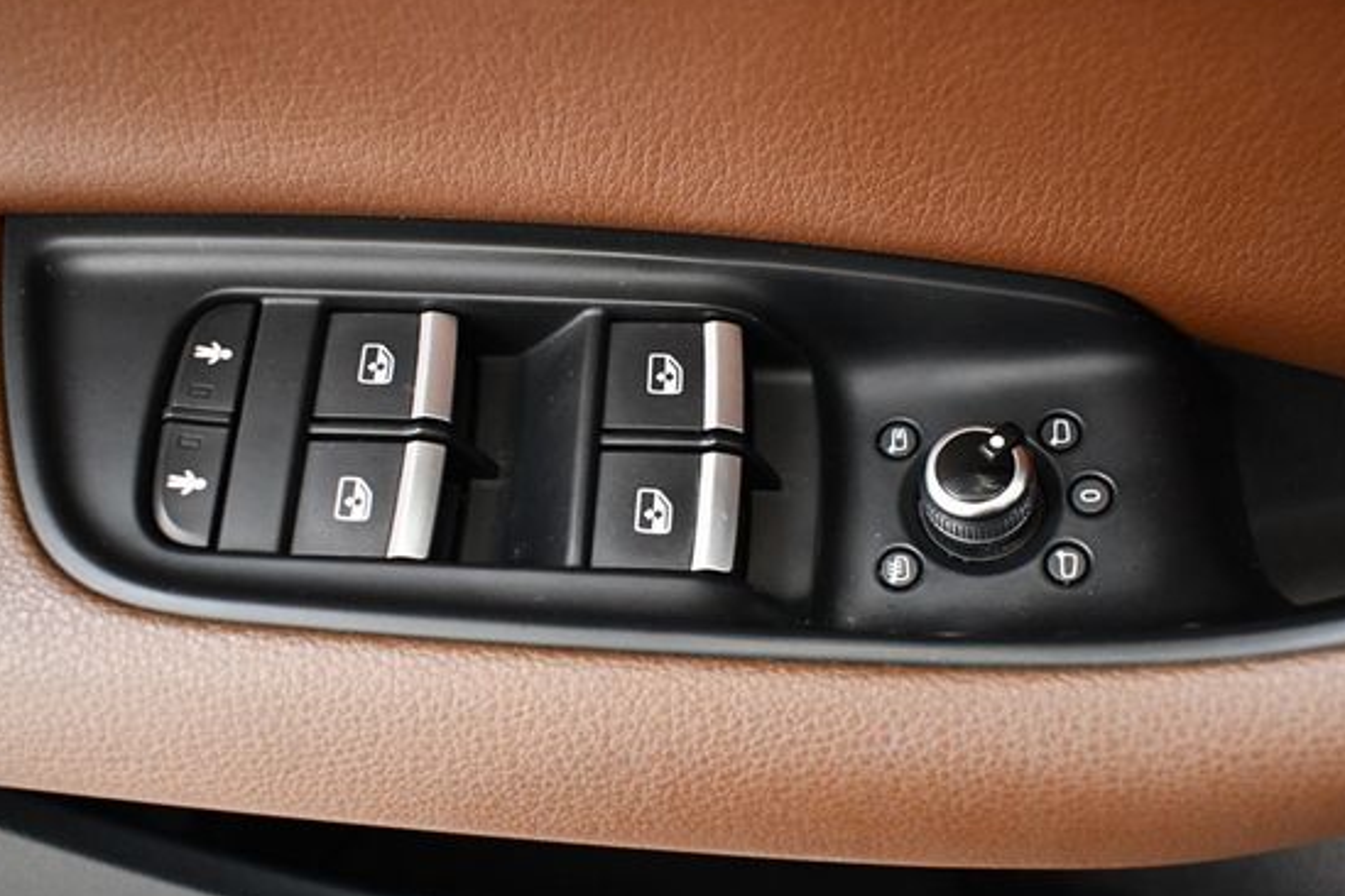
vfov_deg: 31.9
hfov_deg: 46.4
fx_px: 1569
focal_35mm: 42
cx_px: 652
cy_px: 492
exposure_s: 1/125
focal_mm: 18
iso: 3200
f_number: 3.5
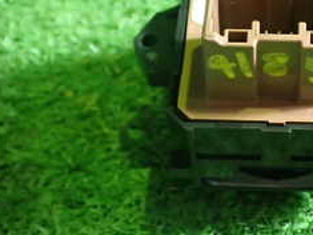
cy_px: 97
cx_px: 278
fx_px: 877
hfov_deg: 19.9
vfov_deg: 15.2
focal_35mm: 97
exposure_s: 1/40
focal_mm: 6.83
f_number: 2.7
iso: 500
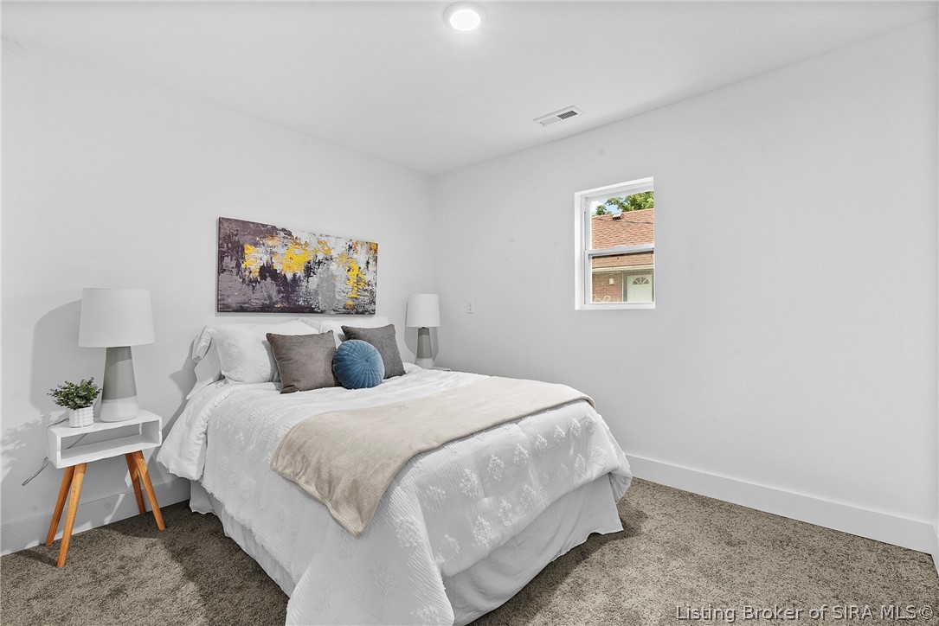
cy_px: 313
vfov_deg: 73.8
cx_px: 470
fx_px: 417
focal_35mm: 16
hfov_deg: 96.7
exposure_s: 1/4
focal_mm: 16
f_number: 11
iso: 1000
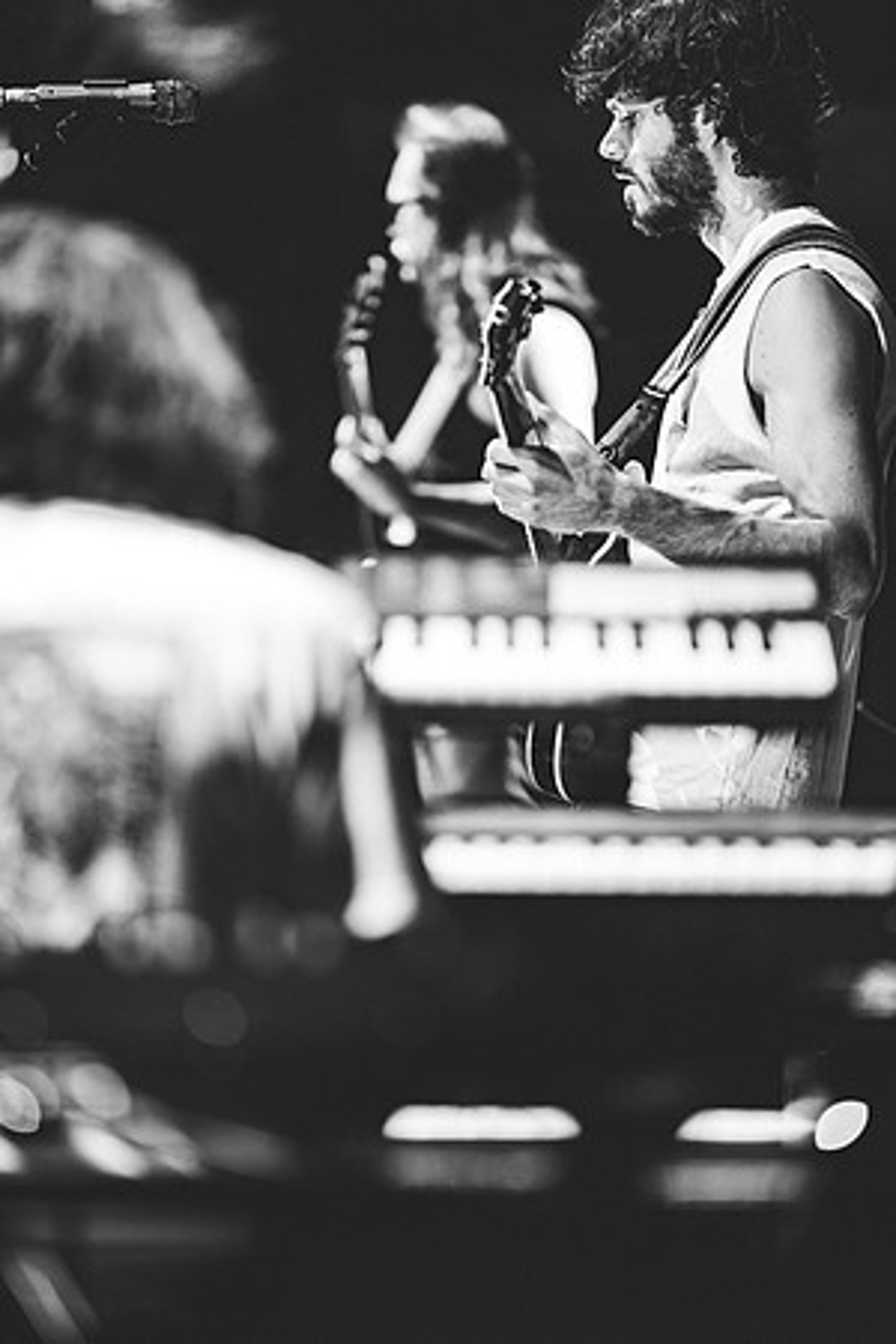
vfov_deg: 10.3
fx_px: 7466
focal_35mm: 200
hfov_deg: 6.9
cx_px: 448
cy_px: 672
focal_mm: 200
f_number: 2.8
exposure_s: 1/640
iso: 3200
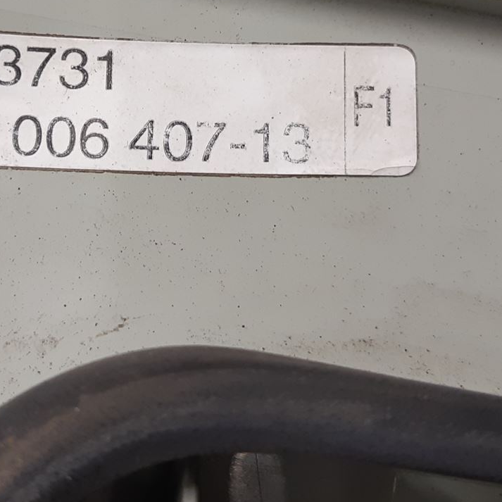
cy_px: 104
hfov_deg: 26.0
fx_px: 1083
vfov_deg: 25.7
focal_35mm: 66
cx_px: 196
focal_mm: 3.93
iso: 125
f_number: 1.7
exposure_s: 1/50
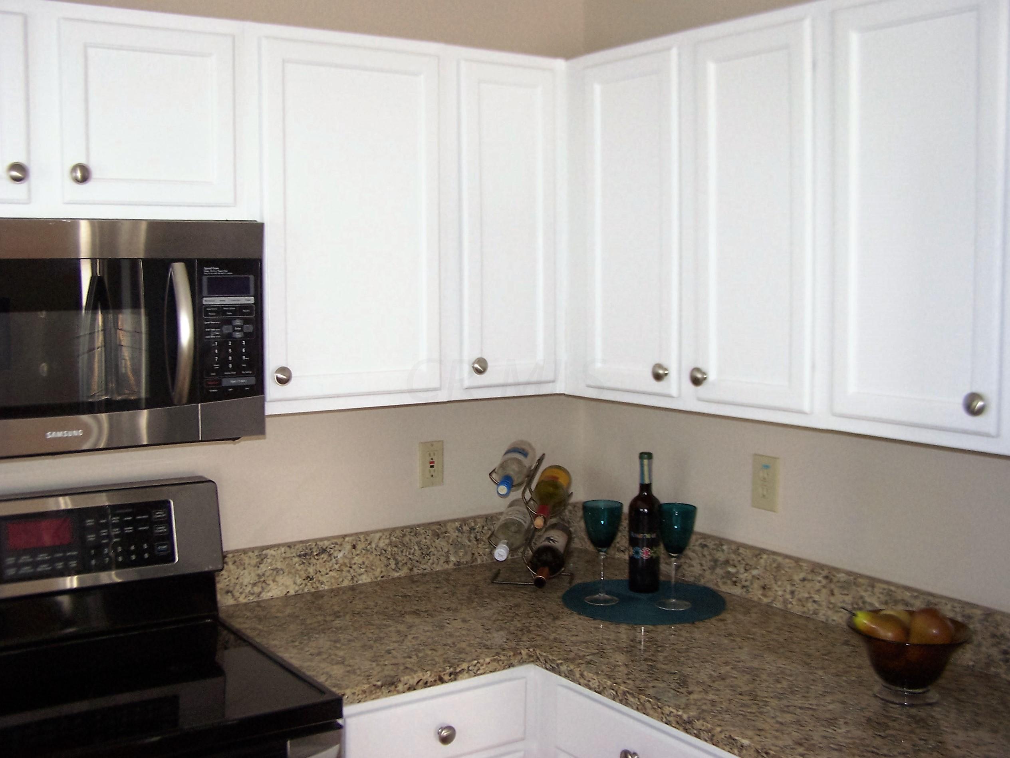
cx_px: 505
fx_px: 1109
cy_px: 379
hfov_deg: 49.0
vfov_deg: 37.7
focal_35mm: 38
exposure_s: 1/60
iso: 140
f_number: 2.8
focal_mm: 6.3
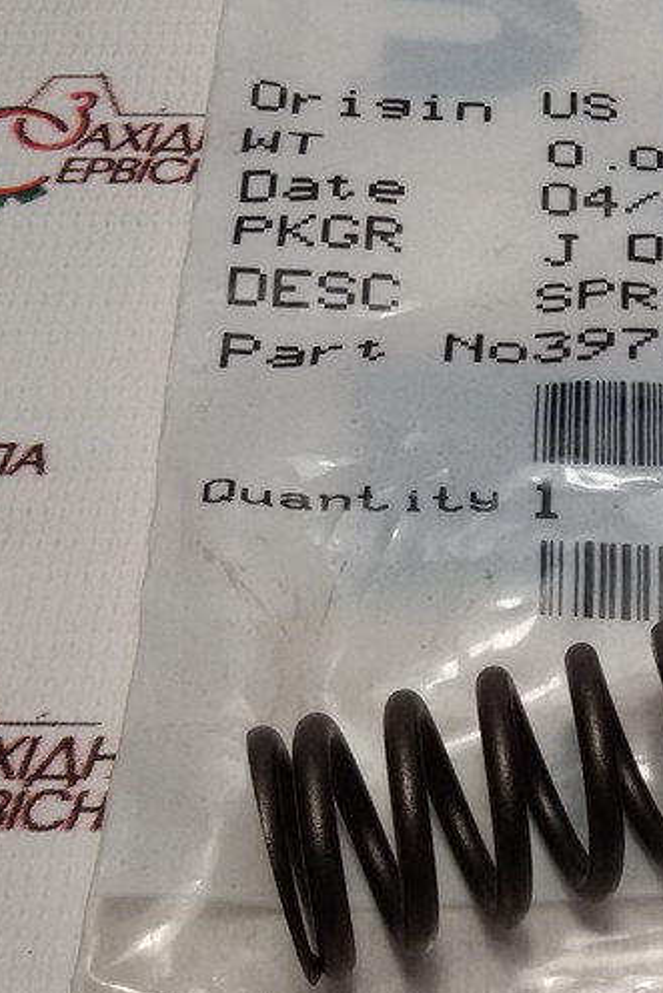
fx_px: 1794
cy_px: 557
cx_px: 699
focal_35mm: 65
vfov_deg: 30.9
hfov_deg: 20.1
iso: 50
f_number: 2.4
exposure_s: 1/100
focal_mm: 2.93
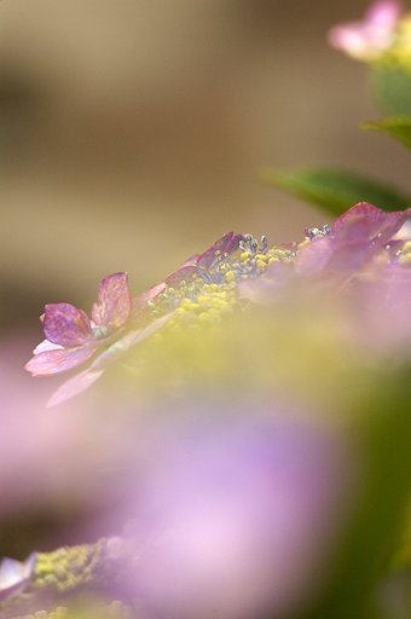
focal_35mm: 270
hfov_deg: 5.1
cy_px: 310
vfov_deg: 7.6
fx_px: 4636
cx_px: 206
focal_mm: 180
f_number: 8
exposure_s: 1/250
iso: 400
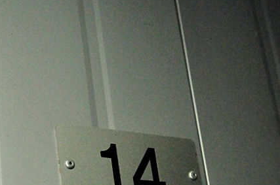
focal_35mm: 97
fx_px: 755
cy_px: 202
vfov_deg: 13.7
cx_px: 133
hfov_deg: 21.0
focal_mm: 27
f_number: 4
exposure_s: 1/60
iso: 1800
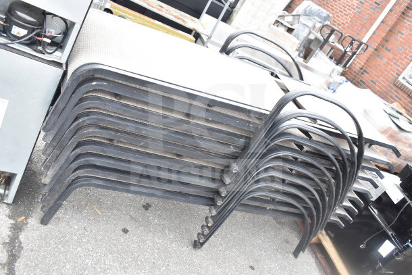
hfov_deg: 57.2
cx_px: 206
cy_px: 138
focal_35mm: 33
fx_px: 378
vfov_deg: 40.0
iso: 200
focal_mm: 22
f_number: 5.6
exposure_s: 1/125
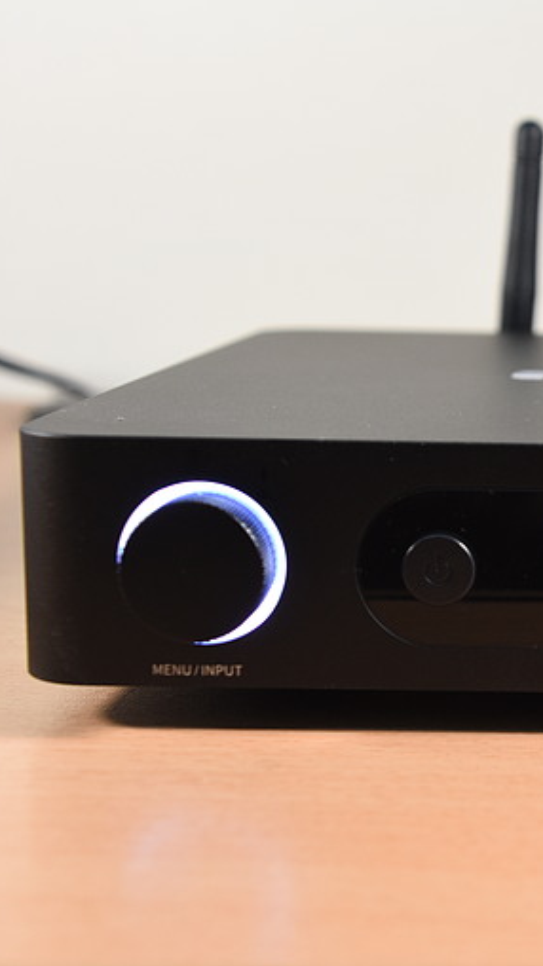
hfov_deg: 15.0
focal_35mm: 77
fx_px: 1973
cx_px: 701
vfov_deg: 27.5
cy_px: 474
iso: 1000
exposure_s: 1/100
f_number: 6.3
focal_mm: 32
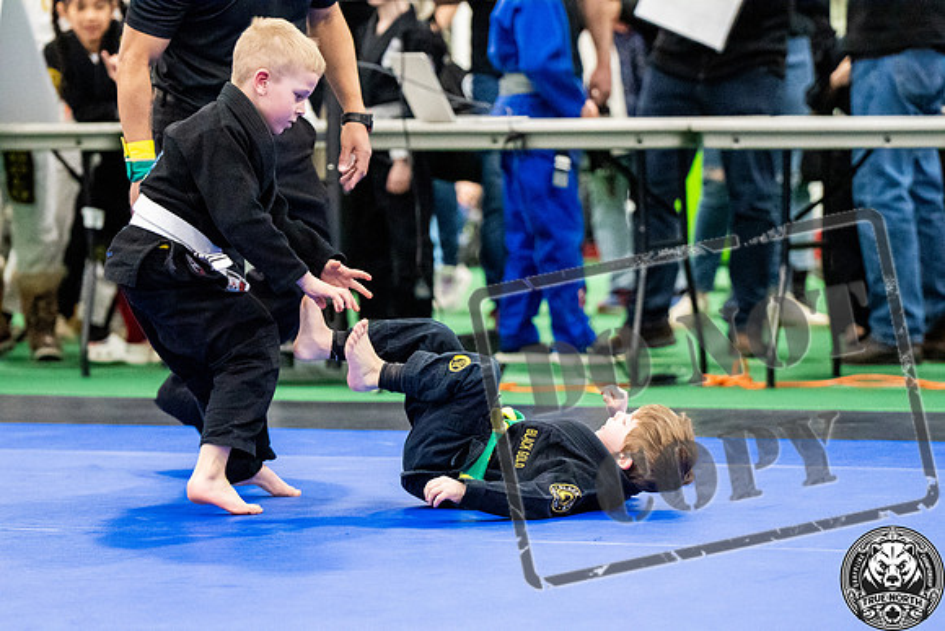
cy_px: 316
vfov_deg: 6.4
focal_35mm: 216
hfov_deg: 9.5
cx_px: 472
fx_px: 5671
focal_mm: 144
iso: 6400
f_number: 2.8
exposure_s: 1/500
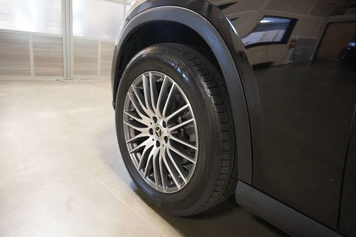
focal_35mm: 24
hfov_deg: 73.8
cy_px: 118
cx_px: 178
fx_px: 237
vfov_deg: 53.1
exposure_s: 1/100
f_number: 3.5
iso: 6400
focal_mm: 16
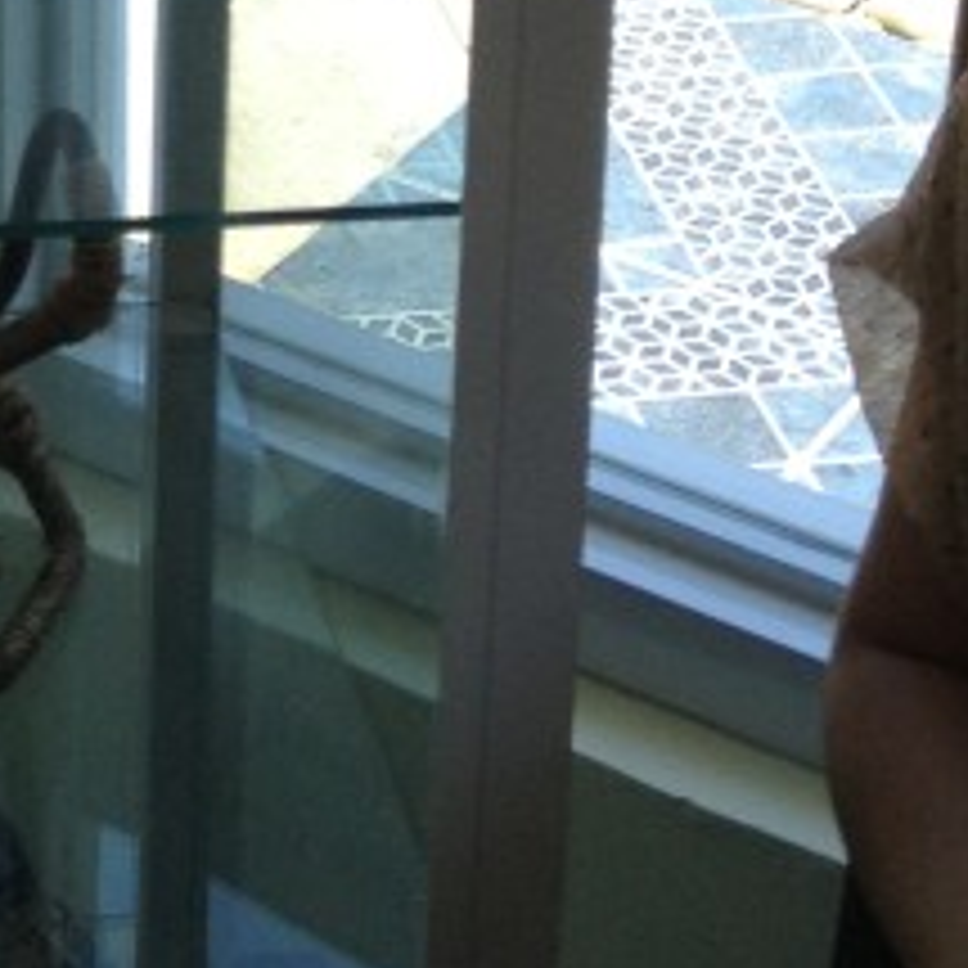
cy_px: -716
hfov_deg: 11.5
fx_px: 4651
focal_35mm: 147
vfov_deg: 11.2
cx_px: -365
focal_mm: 4.28
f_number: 2.4
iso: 50
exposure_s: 1/375
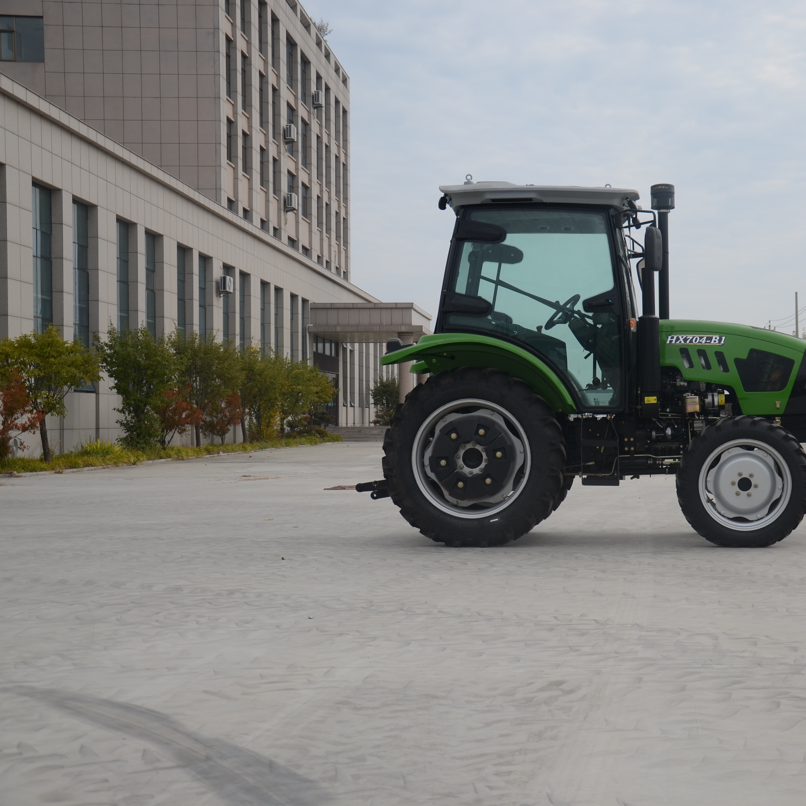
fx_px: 1423
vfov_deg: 31.6
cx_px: 570
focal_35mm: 54
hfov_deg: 31.3
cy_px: 404
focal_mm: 28
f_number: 4
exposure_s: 1/1000
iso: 100
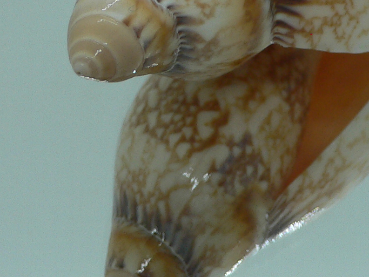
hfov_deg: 21.9
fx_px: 949
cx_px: 259
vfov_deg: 16.1
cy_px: -35
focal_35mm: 89
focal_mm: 4.6
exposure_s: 1/60
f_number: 2.8
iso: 80
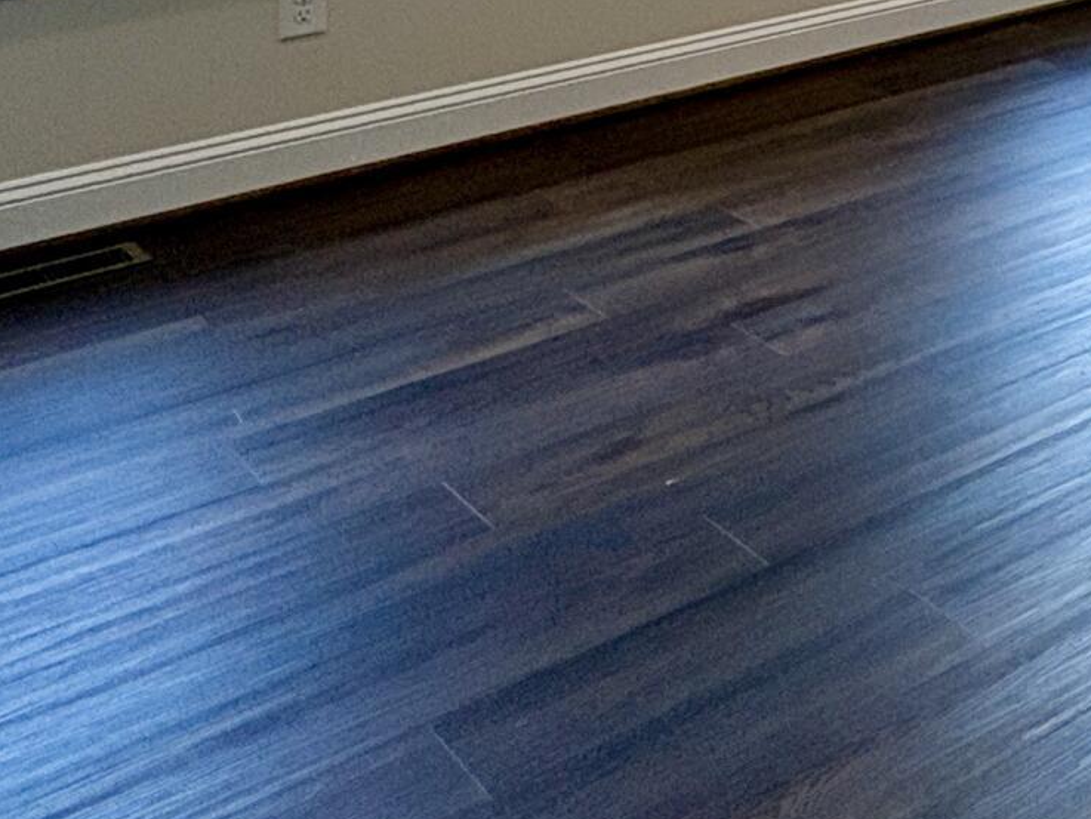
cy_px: -504
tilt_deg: +2.6
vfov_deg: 20.7
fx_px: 1797
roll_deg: +0.7
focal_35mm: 57
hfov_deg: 27.2
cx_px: 1483
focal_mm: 2.22
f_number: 2.2
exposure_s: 1/120
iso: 100
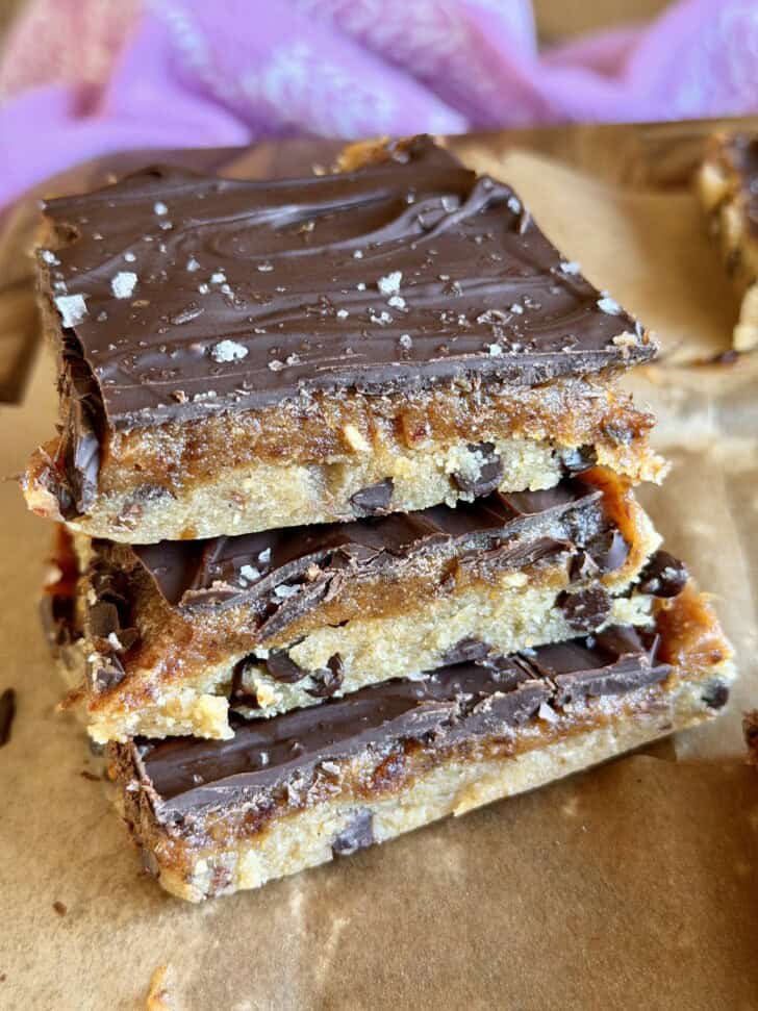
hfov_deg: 30.3
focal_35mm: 48
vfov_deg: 39.7
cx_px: 379
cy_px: 506
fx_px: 1402
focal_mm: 6.8
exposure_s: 1/60
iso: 200
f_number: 1.8
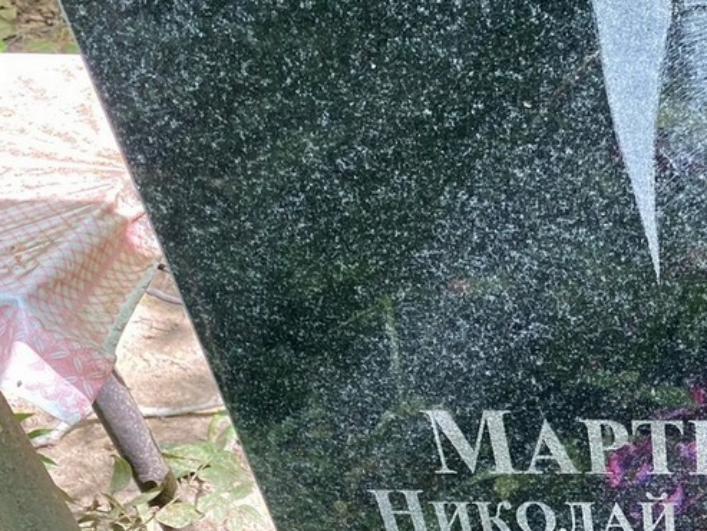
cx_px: 731
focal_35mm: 54
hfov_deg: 32.3
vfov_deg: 26.0
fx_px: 1103
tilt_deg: -45.8
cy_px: 492
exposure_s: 1/121
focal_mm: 4.25
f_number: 1.8
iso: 100
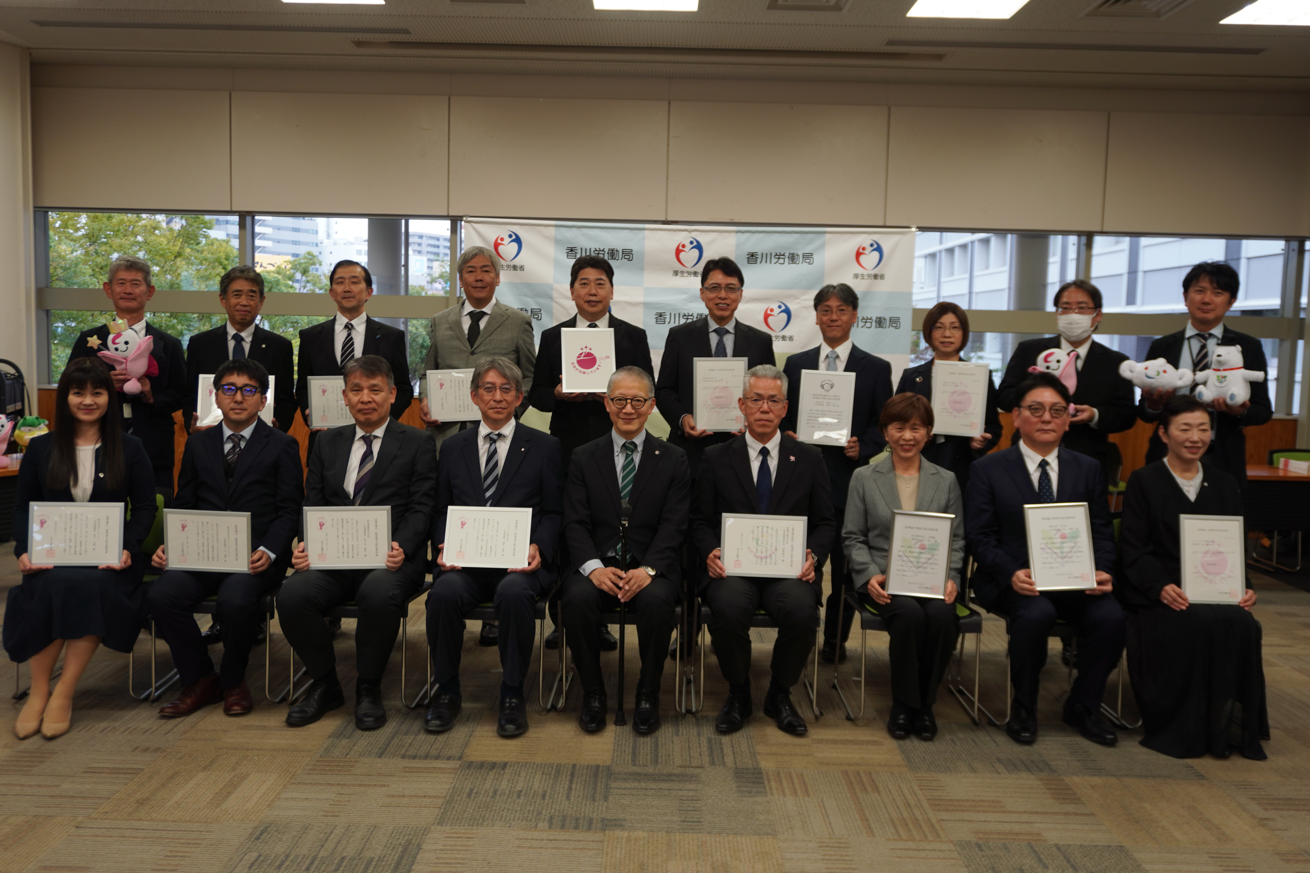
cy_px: 436
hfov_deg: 61.9
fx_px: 1092
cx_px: 655
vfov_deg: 43.6
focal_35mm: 30
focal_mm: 20
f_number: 4
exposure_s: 1/40
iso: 100
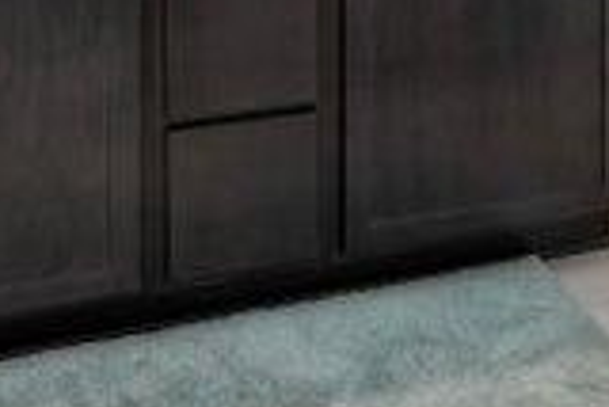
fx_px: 1257
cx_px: 590
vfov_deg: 16.0
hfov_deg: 26.0
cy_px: -289
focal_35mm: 74
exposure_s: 1/30
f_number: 10
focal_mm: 11
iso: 320
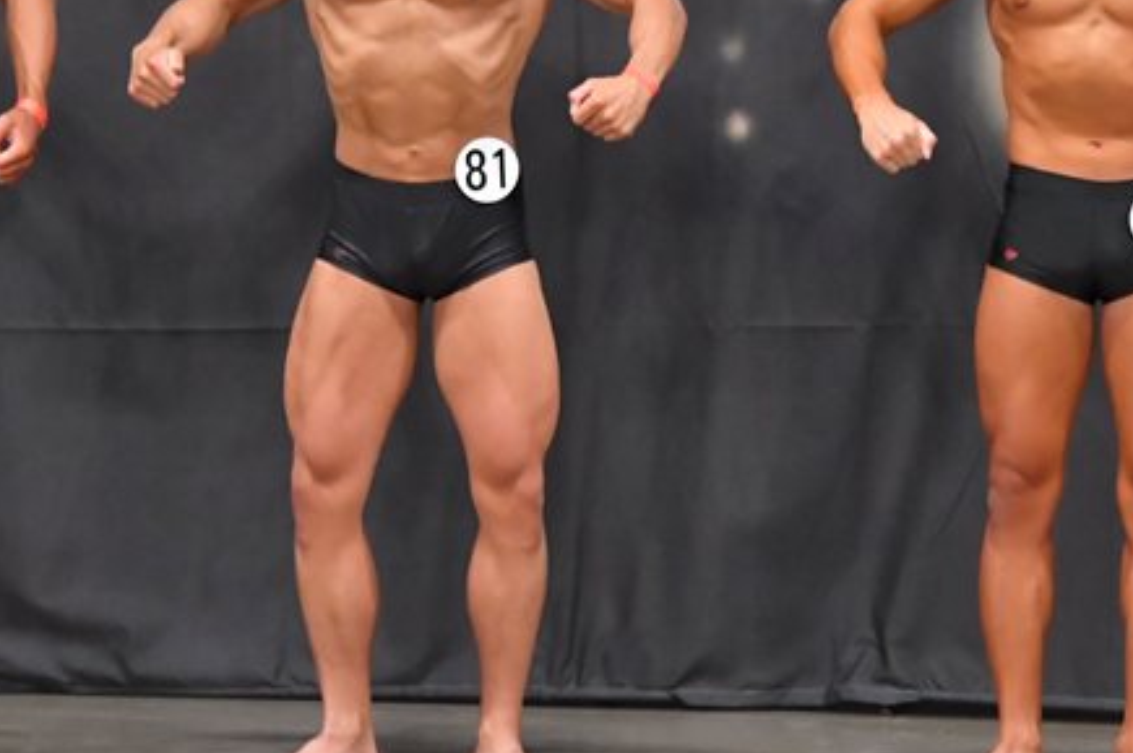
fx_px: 12166
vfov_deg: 3.5
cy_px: 227
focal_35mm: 387
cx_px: 738
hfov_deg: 5.3
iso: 6400
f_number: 5.6
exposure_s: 1/400
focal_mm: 145
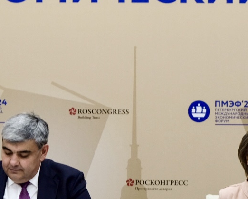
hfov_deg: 12.8
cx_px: 92
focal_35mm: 150
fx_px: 1101
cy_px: 107
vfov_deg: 10.3
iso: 400
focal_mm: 31.5
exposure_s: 1/70
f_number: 4
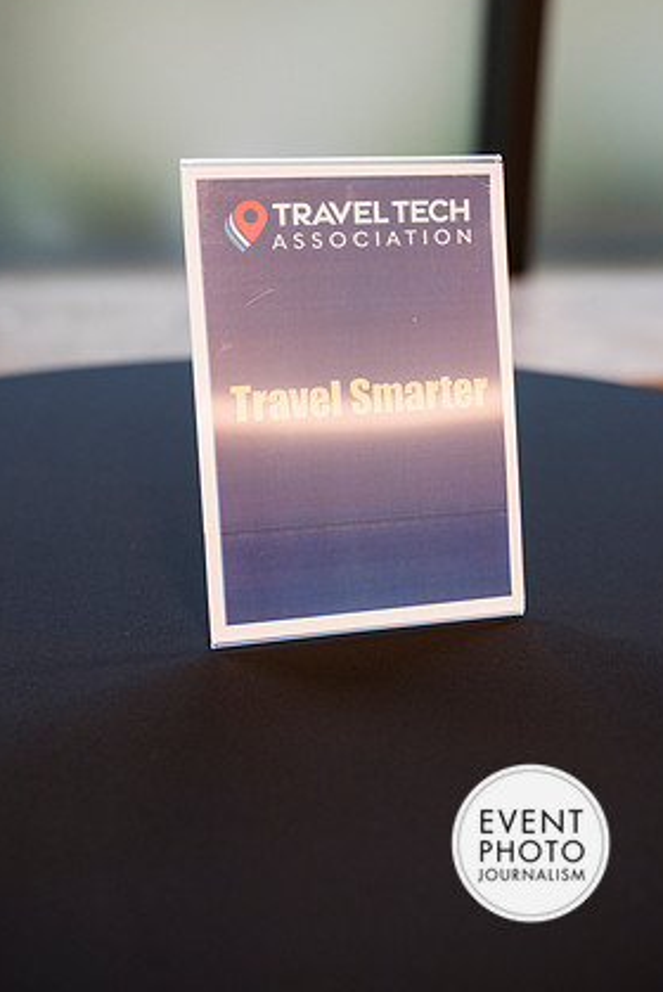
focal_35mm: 44
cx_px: 332
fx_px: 1213
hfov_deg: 30.6
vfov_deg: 44.4
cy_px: 464
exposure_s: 1/200
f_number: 3.2
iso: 1100
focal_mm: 41
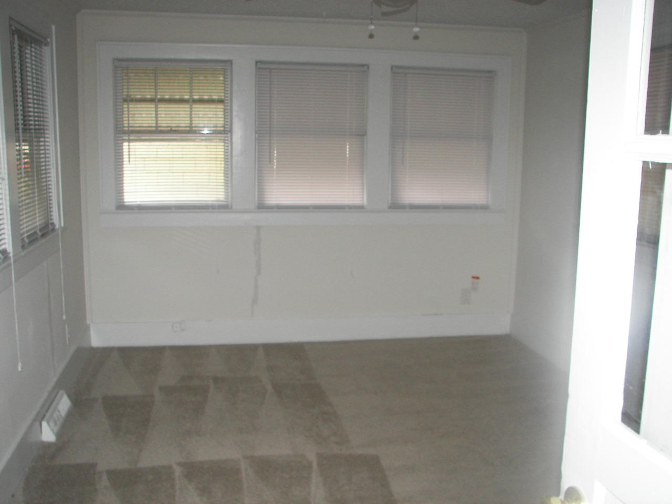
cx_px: 336
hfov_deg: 51.4
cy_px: 252
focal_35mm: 36
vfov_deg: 39.7
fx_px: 699
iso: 100
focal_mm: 6
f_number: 2.8
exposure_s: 1/30
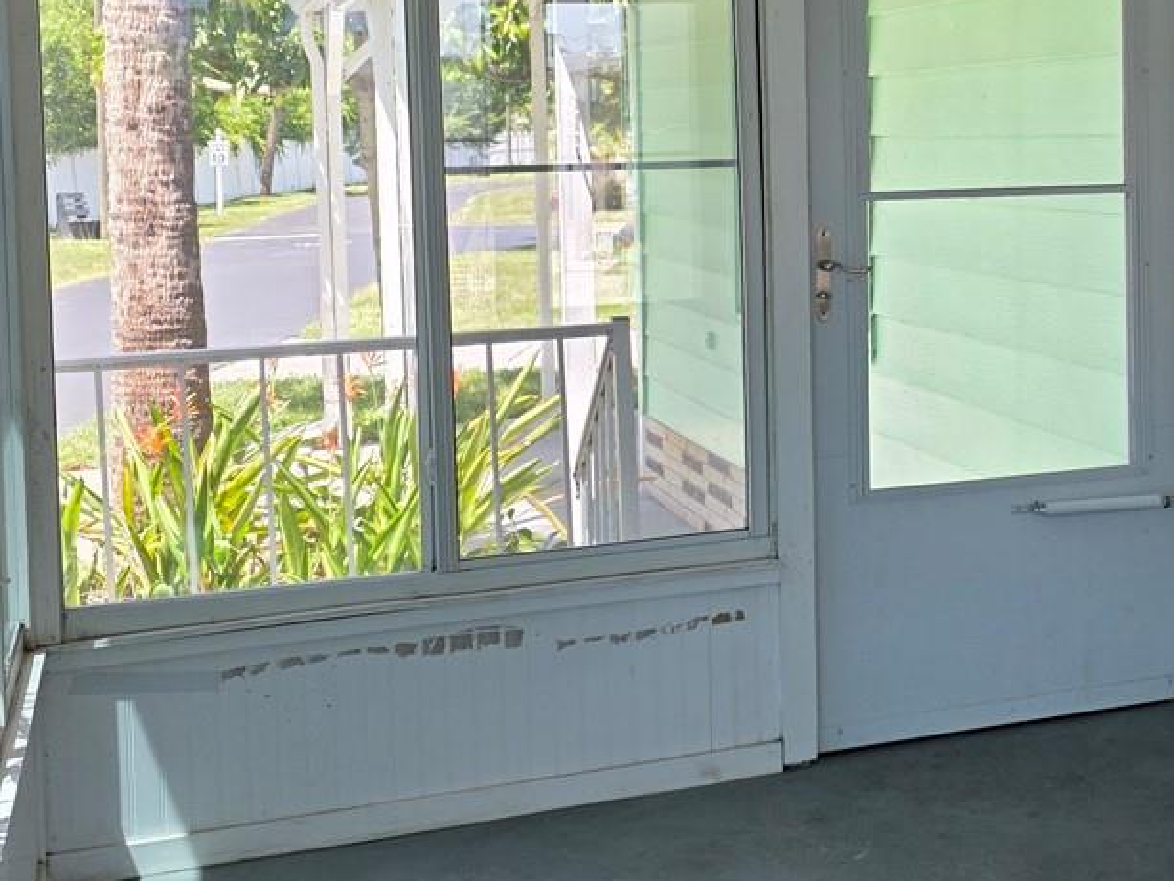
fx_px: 2035
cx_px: 1103
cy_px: 190
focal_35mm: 60
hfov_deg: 30.5
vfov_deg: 24.1
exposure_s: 1/359
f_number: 1.7
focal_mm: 6.3
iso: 40
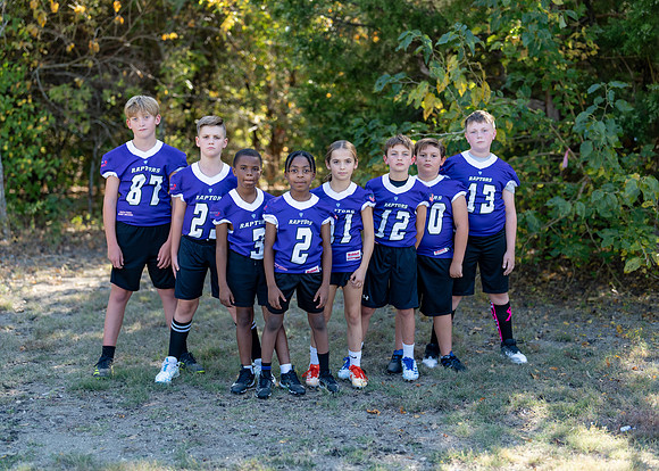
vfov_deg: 27.0
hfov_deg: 37.2
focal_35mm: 52
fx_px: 980
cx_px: 330
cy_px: 236
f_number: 1.6
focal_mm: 50
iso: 100
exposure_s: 1/1000
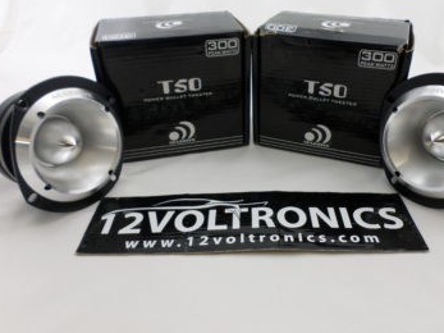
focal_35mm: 30
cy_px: 145
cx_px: 251
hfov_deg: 59.8
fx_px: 385
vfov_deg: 46.7
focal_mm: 4.5
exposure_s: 1/45
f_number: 2.5
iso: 80
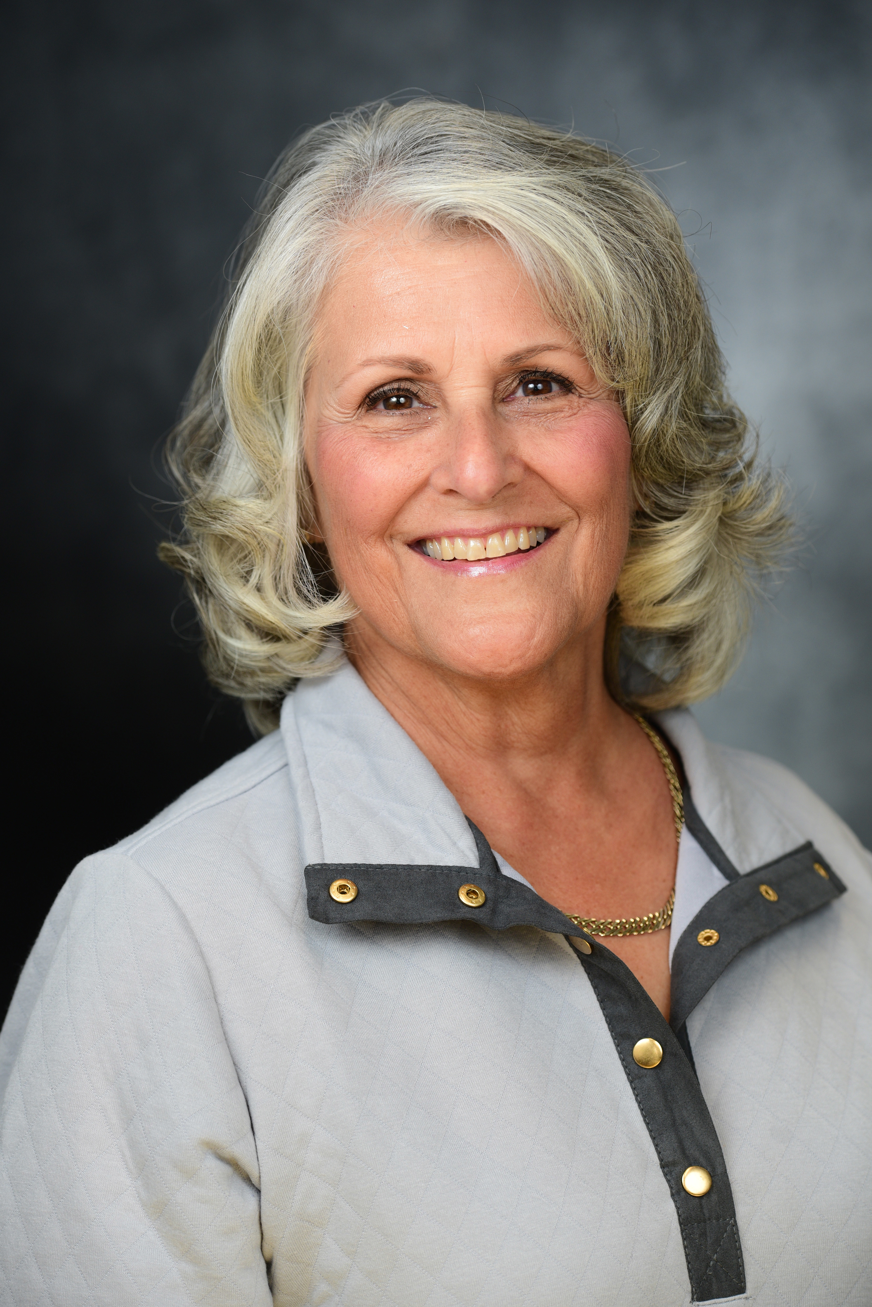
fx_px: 4065
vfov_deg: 18.3
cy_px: 654
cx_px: 436
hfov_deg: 12.2
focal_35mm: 112
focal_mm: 112
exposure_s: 1/200
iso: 200
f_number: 4
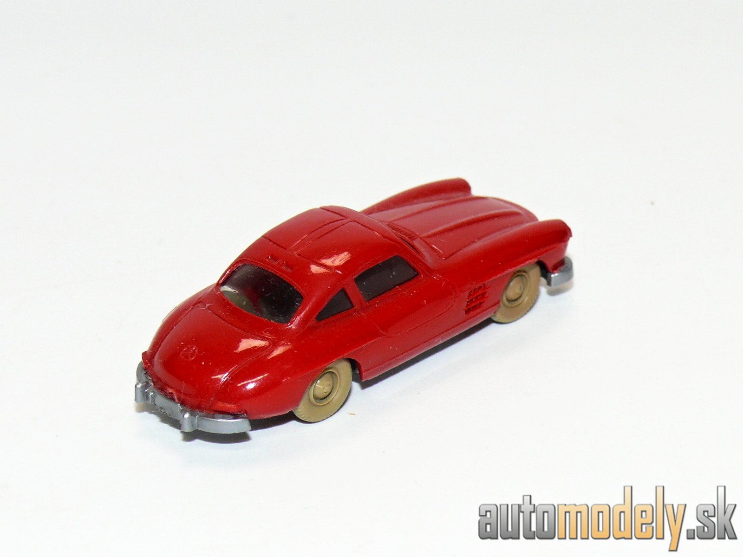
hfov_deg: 15.6
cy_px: 278
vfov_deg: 11.8
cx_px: 372
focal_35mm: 126
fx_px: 2704
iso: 100
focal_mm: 15
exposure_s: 1/30
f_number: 4
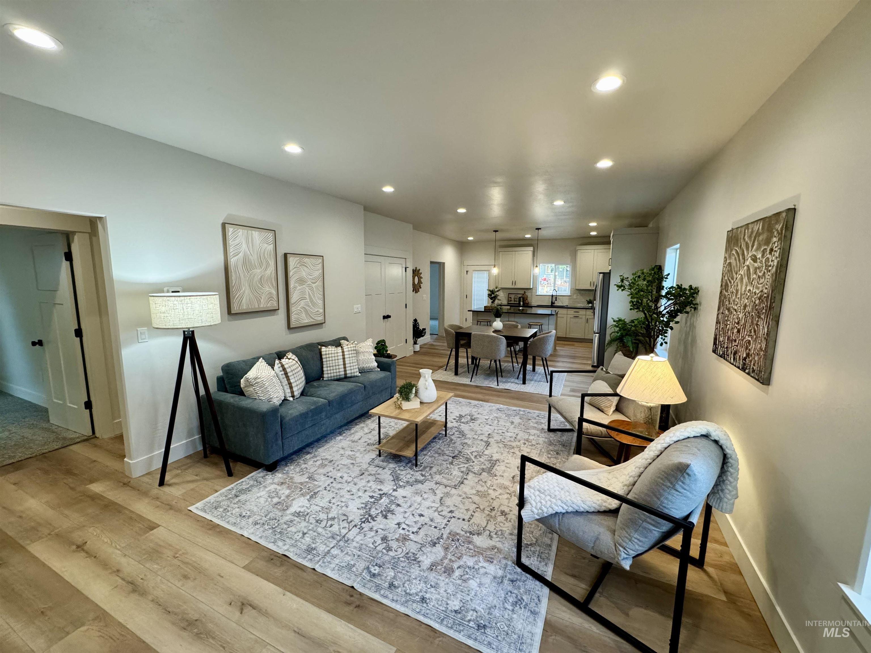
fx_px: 352
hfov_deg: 102.1
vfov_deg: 85.7
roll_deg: -0.4
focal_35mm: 14
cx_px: 436
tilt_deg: -8.2
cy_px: 326
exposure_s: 1/120
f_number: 2.2
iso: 320
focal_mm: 2.22
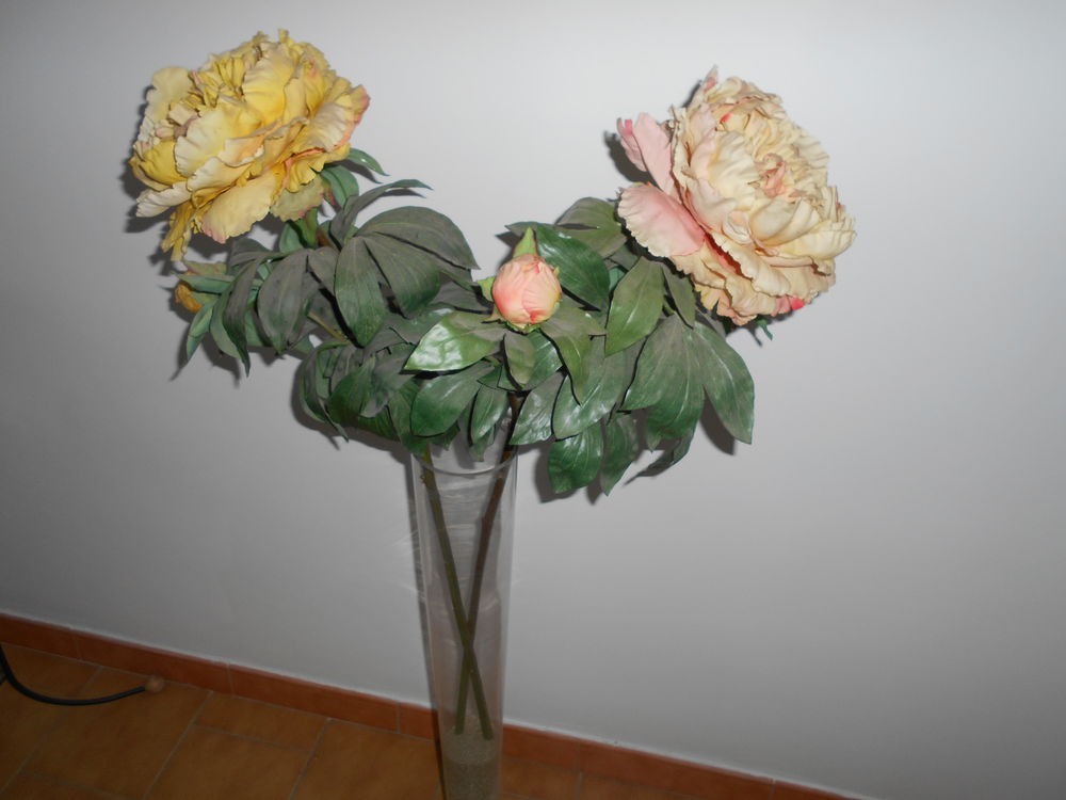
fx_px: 801
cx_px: 533
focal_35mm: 26
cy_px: 400
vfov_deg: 53.1
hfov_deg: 67.3
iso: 80
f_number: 3.2
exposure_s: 1/25
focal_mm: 4.6
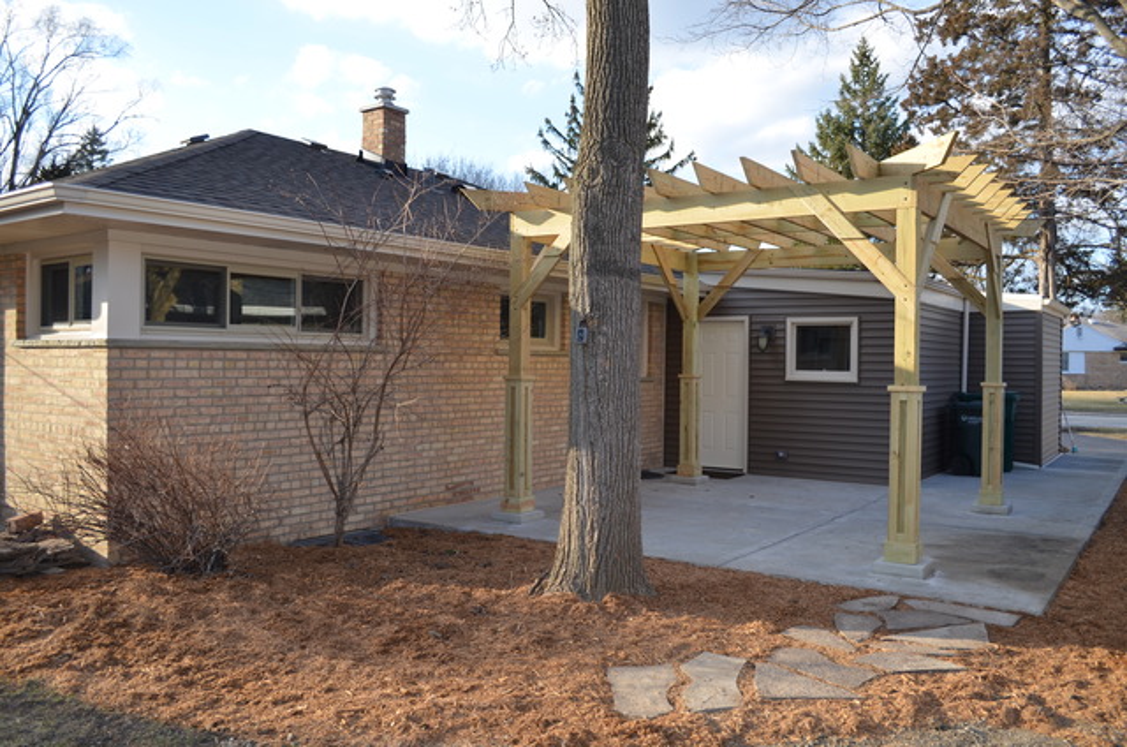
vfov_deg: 43.4
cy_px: 374
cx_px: 564
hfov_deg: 62.0
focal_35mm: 30
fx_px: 937
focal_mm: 20
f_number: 5
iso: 100
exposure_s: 1/200
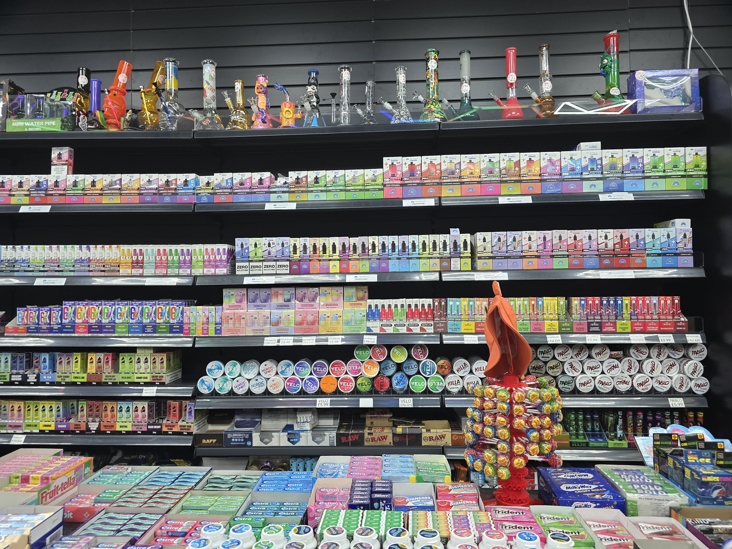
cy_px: 274
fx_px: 486
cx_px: 366
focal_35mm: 23
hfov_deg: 73.9
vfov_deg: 58.9
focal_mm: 6.3
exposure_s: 1/100
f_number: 1.7
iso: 100
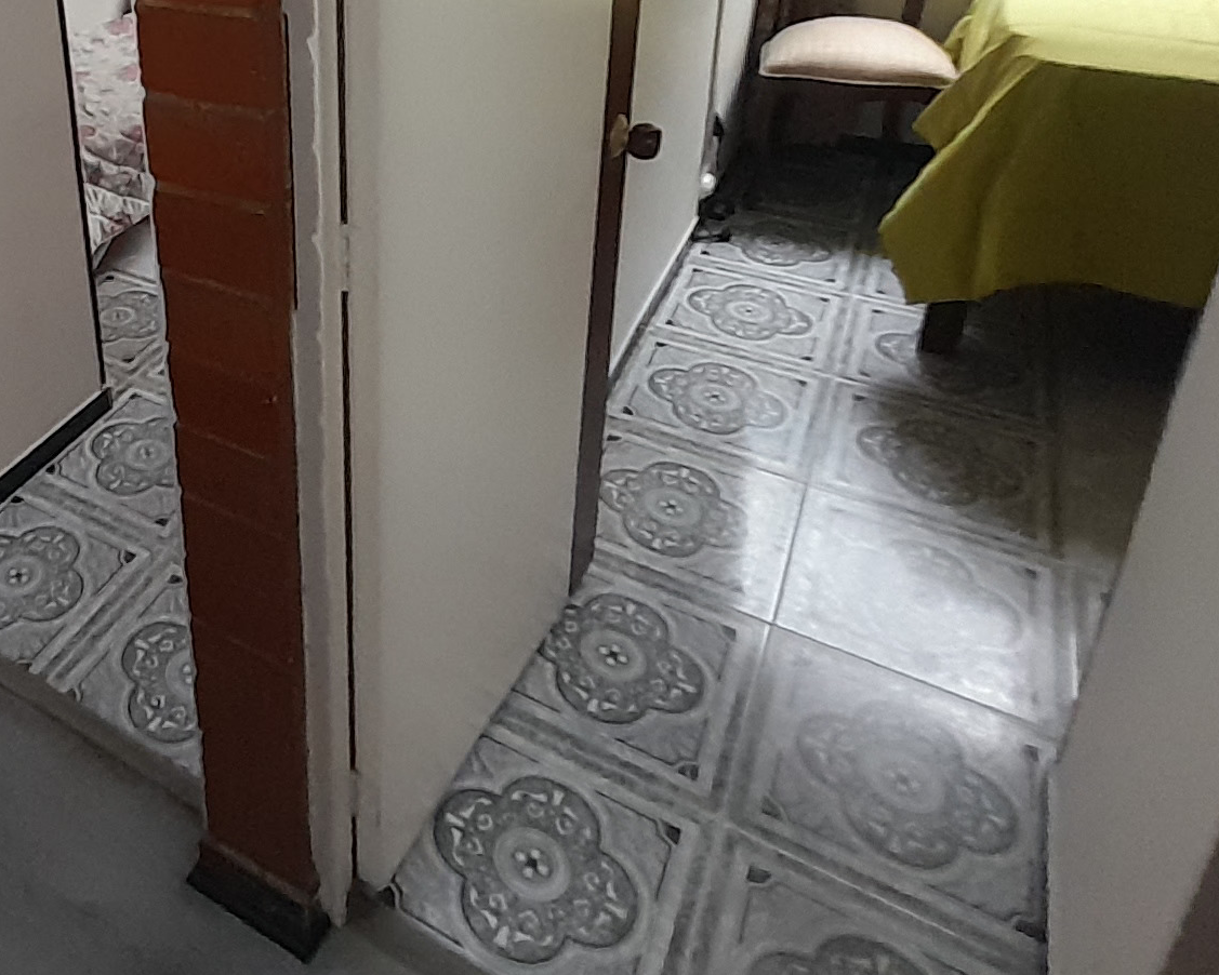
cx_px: 197
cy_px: 128
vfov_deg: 46.0
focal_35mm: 29
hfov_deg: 55.0
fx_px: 1046
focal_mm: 1.13
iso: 320
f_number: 2.2
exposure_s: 1/24
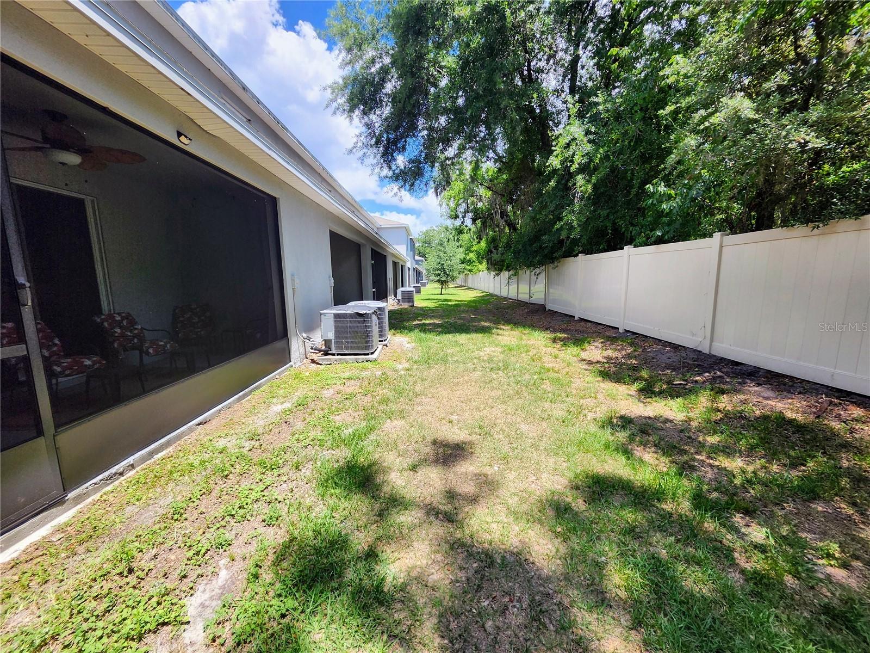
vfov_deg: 89.9
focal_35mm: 13
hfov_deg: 106.2
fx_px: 327
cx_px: 435
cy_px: 326
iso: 40
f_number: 2.2
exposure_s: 1/614
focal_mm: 1.74
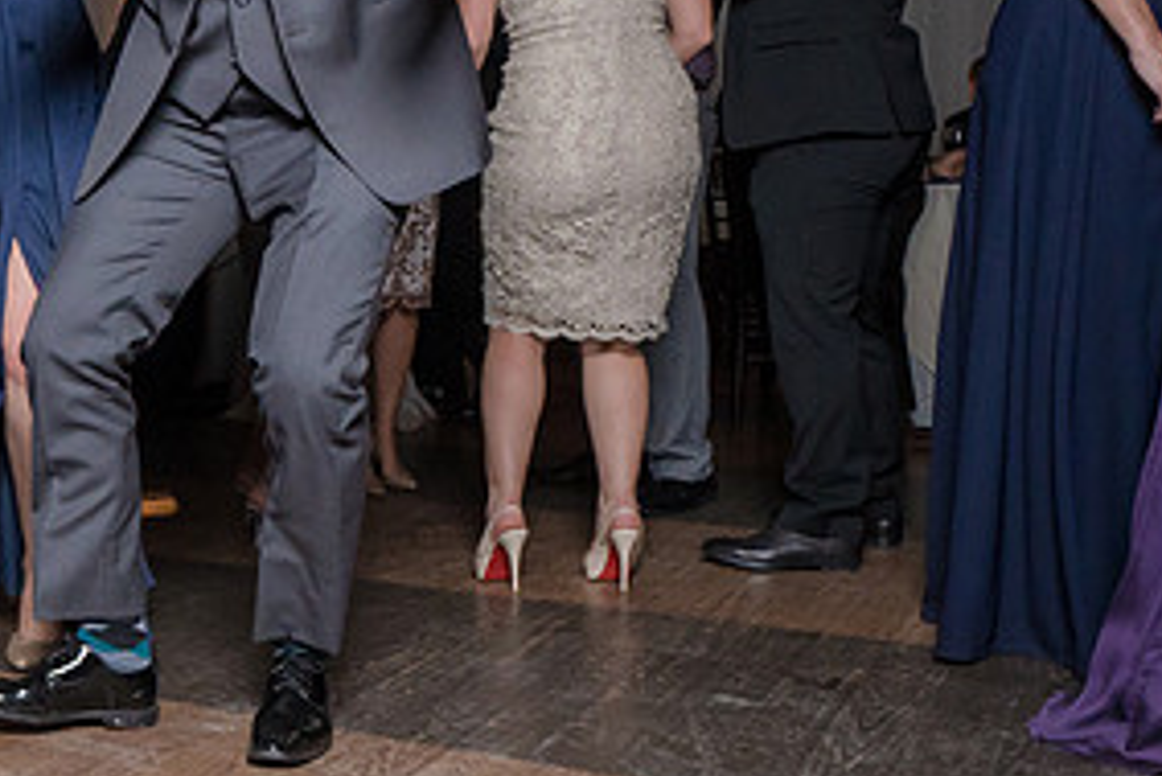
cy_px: 369
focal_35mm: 50
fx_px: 1615
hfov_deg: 35.7
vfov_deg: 27.0
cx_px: -4
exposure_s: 1/200
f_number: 5.6
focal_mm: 16
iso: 2000
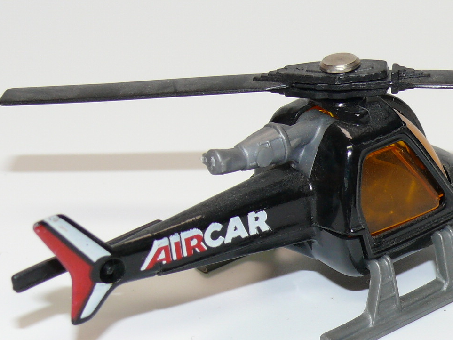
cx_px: 349
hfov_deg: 15.9
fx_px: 1609
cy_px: 206
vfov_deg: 12.0
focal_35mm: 123
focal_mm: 11.2
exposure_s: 1/30
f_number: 4
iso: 100
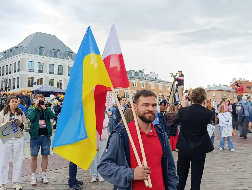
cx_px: 126
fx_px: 255
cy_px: 95
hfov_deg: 52.6
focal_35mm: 35
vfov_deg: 40.8
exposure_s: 1/100
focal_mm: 6.14
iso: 200
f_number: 1.6
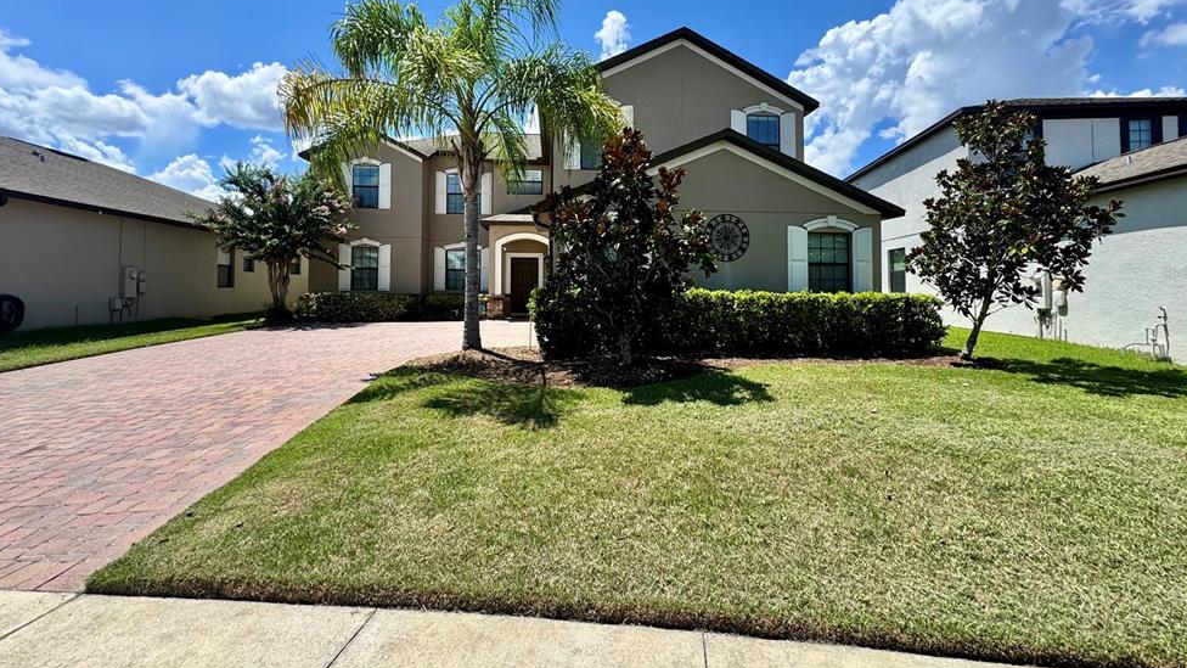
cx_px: 613
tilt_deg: +1.5
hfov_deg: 99.3
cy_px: 273
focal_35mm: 16
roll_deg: -0.4
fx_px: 504
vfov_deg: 66.5
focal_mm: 2.22
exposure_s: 1/944
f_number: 2.2
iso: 50
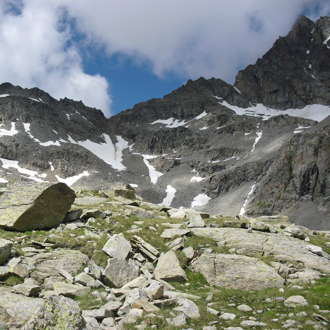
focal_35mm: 43
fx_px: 464
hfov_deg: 38.8
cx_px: 115
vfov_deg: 39.2
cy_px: 166
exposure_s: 1/250
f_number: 7.8
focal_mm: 6.3
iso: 80
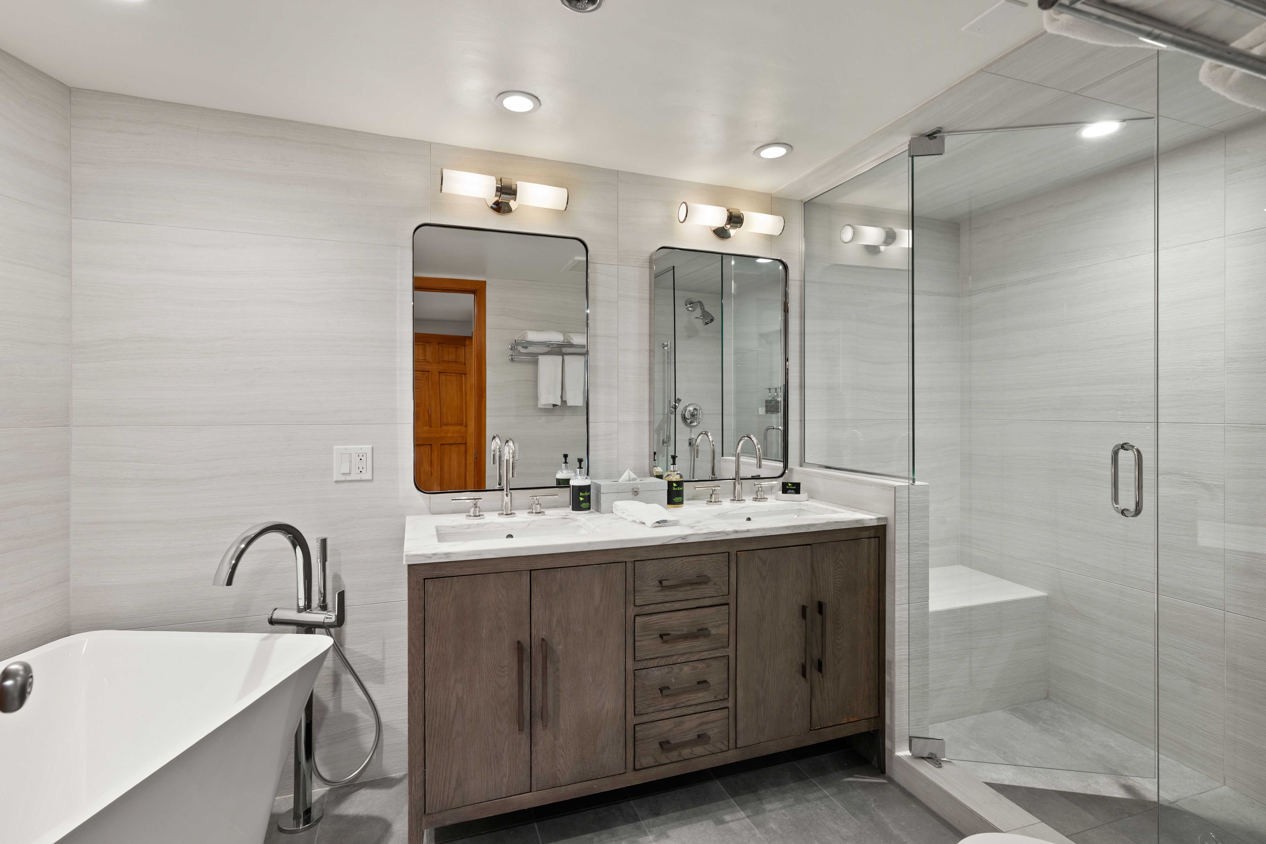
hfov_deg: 93.3
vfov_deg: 70.4
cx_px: 633
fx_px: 598
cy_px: 422
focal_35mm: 17
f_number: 7.1
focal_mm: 17
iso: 400
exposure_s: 1/1.67
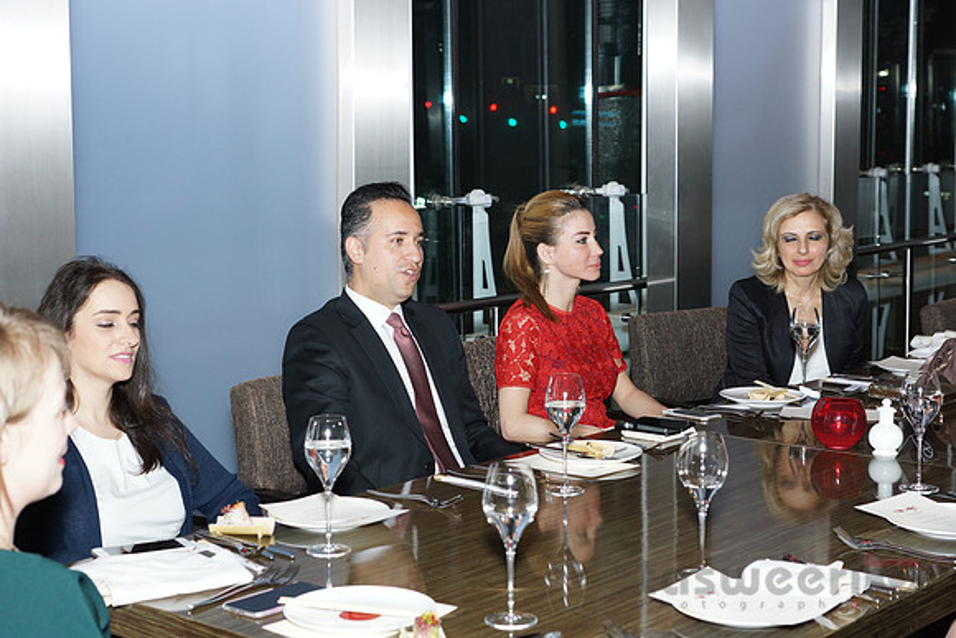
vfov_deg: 25.8
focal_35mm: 52
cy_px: 319
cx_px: 478
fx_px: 1394
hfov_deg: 37.8
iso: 400
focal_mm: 35
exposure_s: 1/50
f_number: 4.5
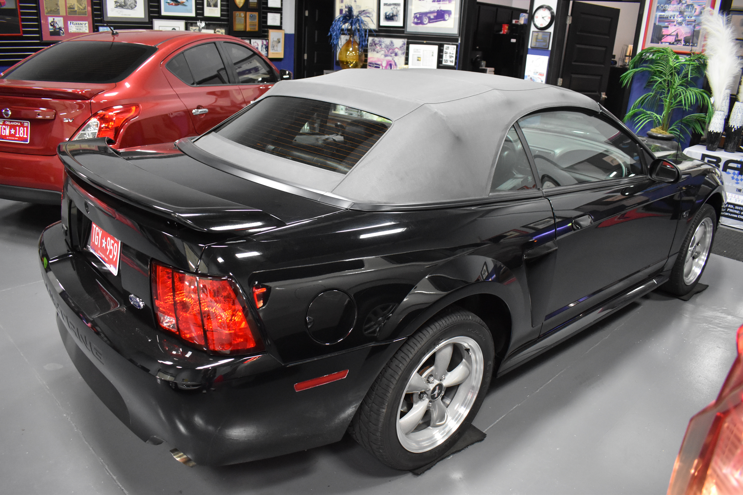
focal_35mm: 27
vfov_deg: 47.9
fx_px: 557
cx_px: 372
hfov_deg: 67.4
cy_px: 248
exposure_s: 1/125
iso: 2500
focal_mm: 18
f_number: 3.5
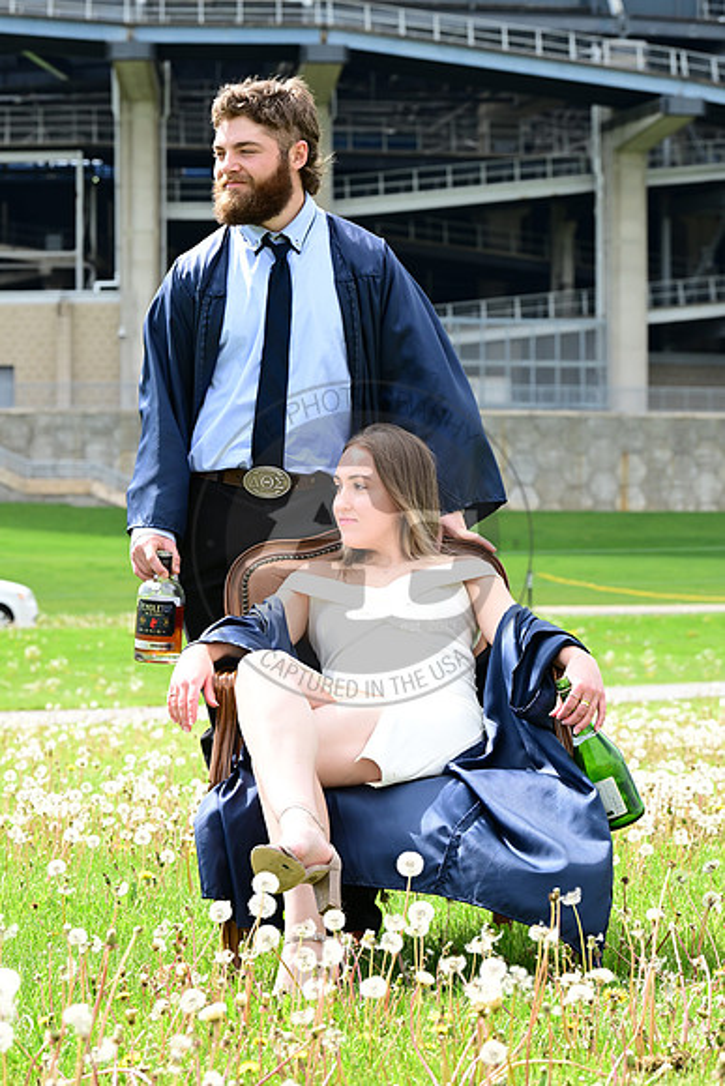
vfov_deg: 17.6
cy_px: 543
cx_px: 362
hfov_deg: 11.8
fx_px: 3502
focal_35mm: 116
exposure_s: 1/800
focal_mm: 116
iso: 1000
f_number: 9
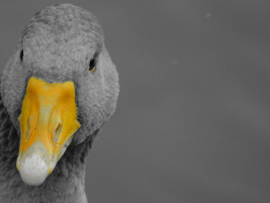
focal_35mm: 1667
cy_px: 119
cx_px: 51
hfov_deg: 1.2
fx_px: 13004
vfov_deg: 0.9
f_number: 5.9
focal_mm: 157.1
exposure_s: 1/125
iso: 160
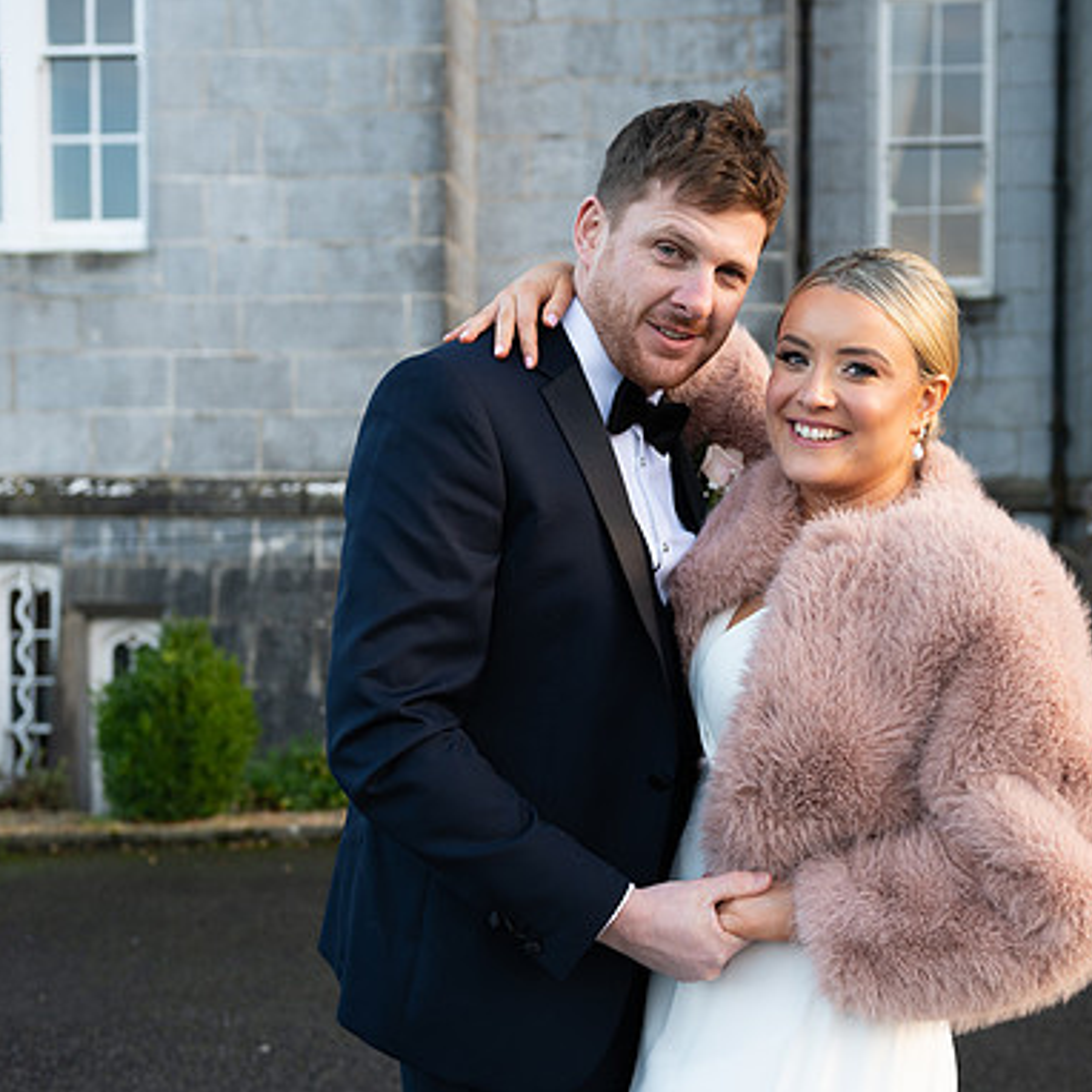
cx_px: 657
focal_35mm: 49
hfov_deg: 34.6
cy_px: 550
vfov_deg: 34.7
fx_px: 1749
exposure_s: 1/160
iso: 160
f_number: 3.5
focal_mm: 38
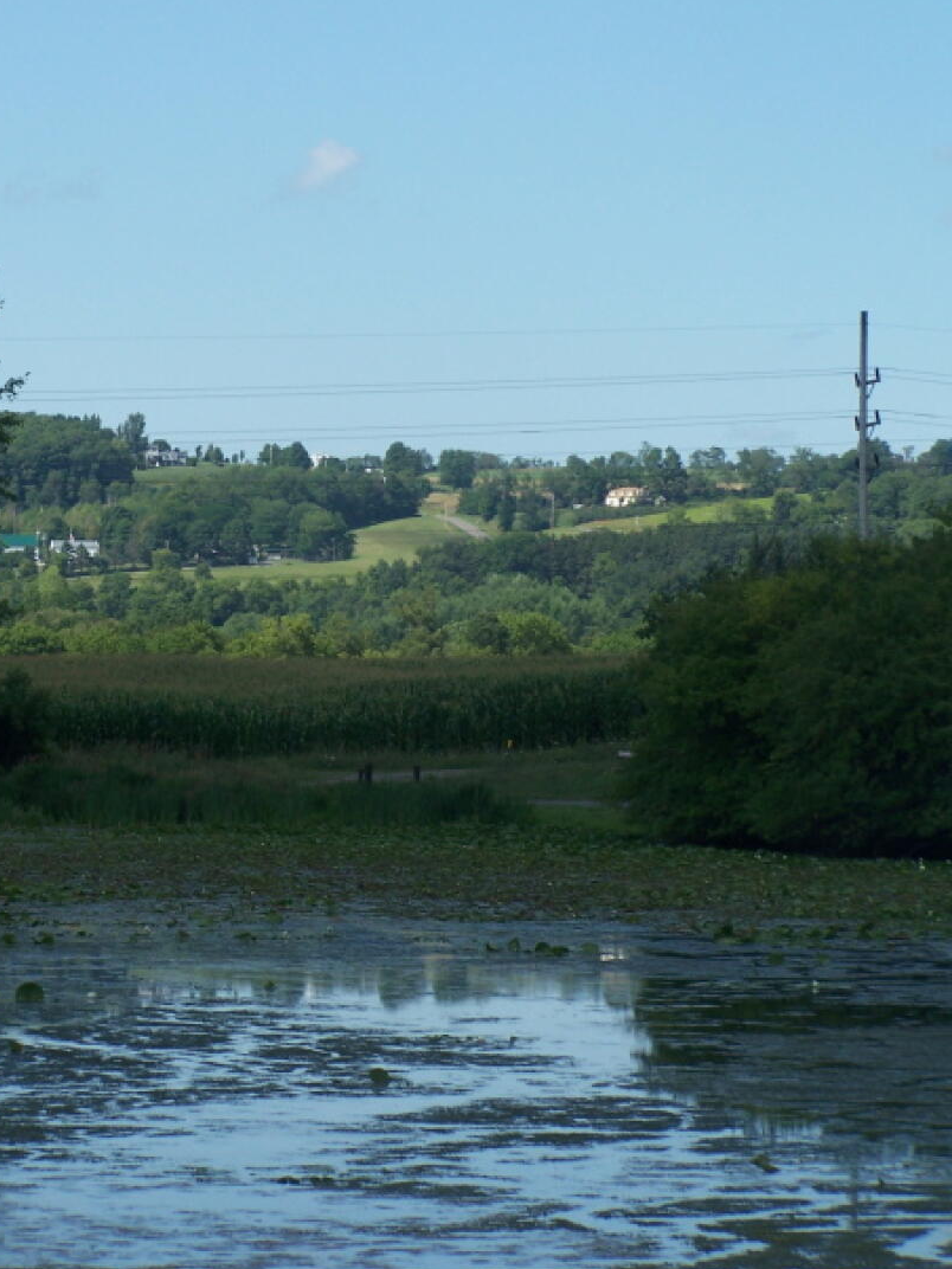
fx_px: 6490
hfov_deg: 8.4
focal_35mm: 177
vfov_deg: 11.2
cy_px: 500
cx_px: 403
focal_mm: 23.1
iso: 80
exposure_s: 1/640
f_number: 4.5
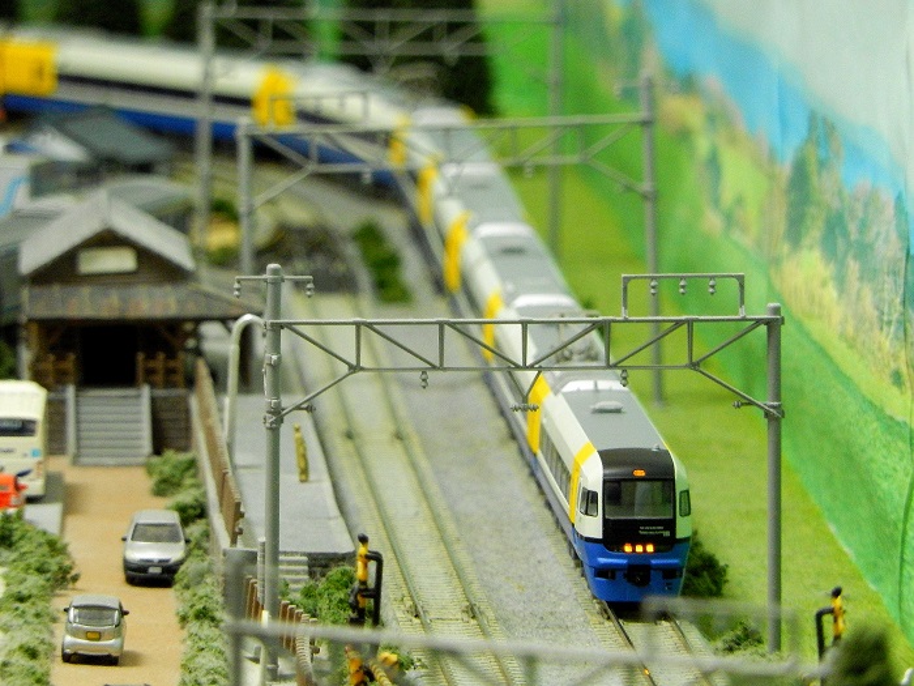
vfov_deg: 3.9
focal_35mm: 383
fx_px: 10113
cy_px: 343
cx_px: 457
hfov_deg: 5.2
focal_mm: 68.7
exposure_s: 1/8
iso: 800
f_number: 6.2
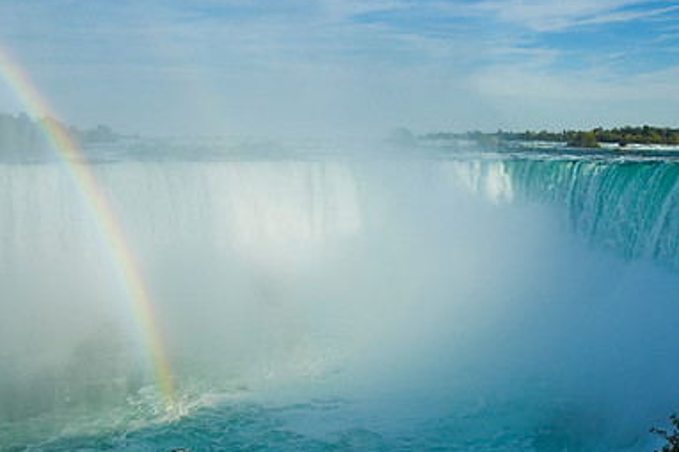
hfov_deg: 47.4
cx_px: 300
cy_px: 249
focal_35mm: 41
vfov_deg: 32.5
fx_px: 773
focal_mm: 18
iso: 200
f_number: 11
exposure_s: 1/320
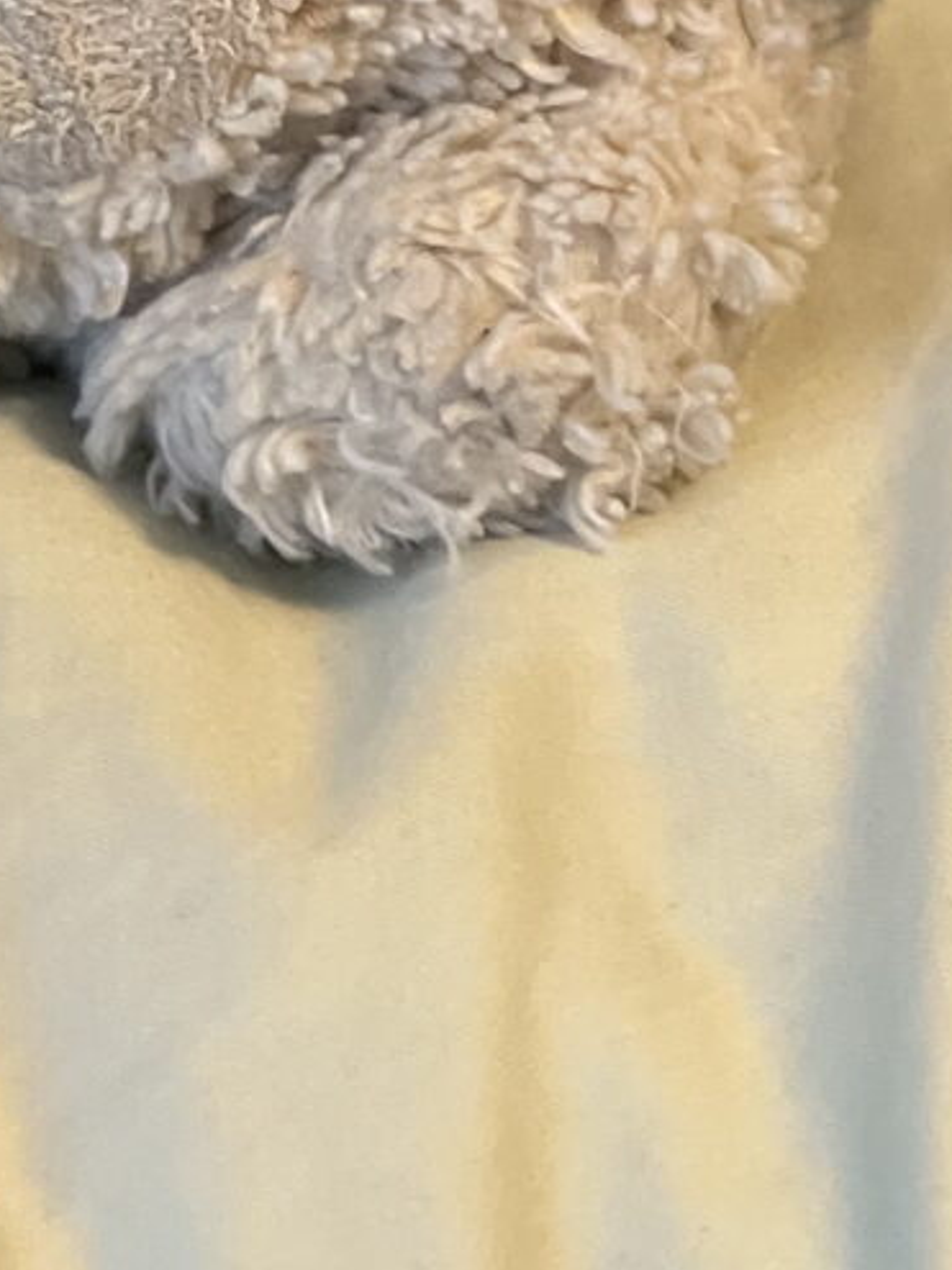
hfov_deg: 13.9
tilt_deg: -17.6
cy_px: -618
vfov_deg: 17.0
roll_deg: +1.6
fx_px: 3852
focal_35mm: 105
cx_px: 0
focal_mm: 4.2
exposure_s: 1/40
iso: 400
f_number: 1.6
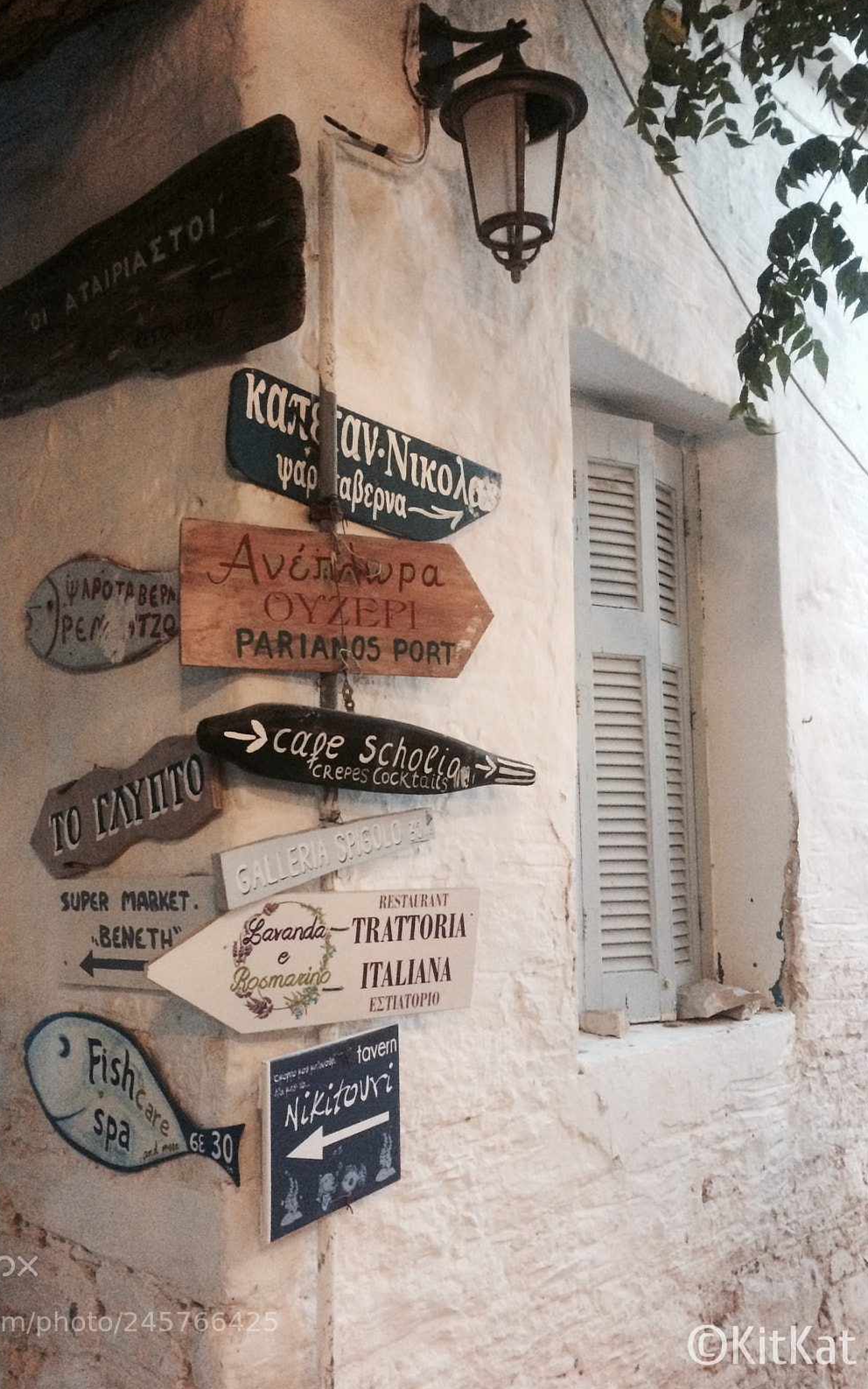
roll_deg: +0.2
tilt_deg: +7.0
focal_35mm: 31
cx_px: 346
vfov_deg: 61.2
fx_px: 1173
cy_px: 691
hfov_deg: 40.4
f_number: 2.2
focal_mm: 4.15
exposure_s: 1/17
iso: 400
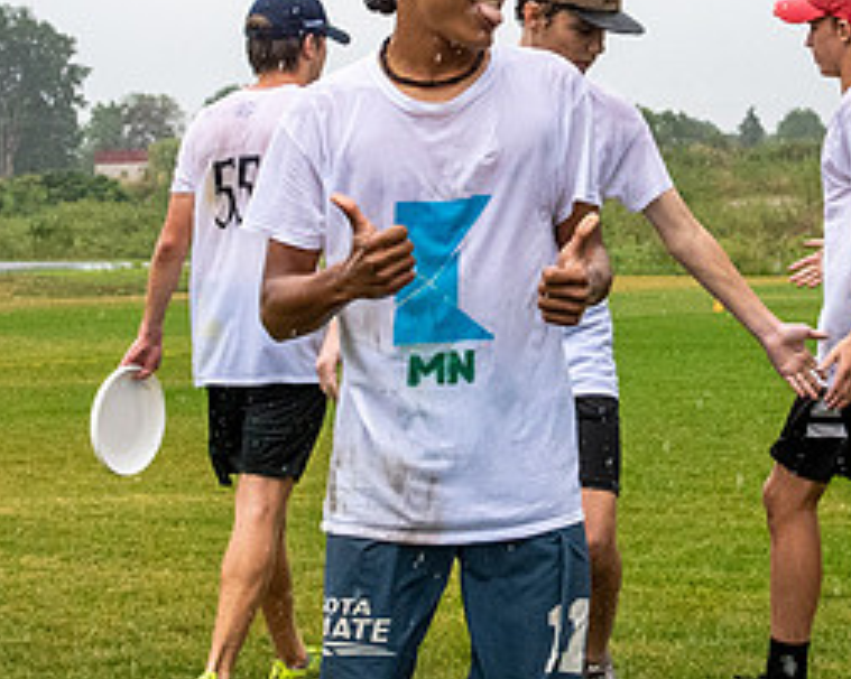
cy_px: 213
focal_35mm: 114
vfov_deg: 13.5
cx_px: 493
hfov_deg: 16.9
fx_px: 2869
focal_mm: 26
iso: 1600
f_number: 6.3
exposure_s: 1/1250
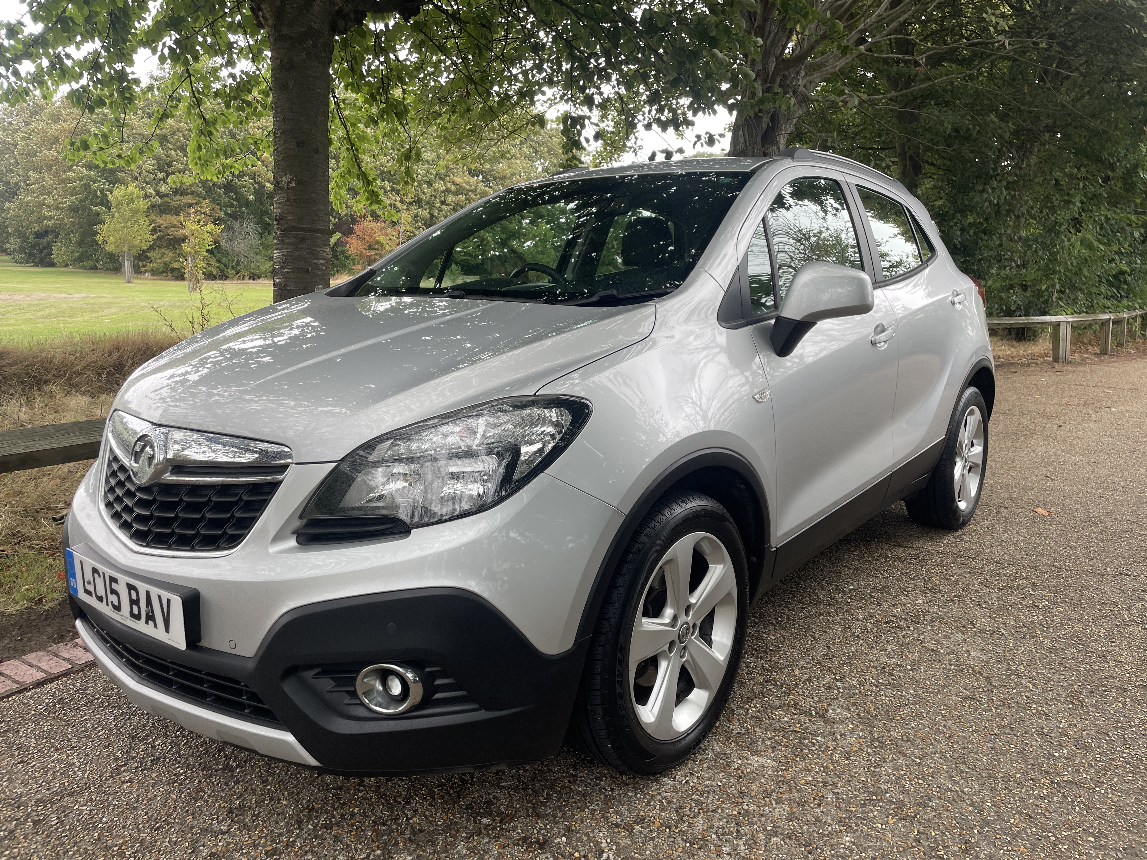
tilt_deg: -7.8
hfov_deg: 67.3
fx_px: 862
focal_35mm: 26
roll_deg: +1.8
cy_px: 430
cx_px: 574
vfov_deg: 53.1
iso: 32
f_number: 1.6
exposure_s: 1/121
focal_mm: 4.2
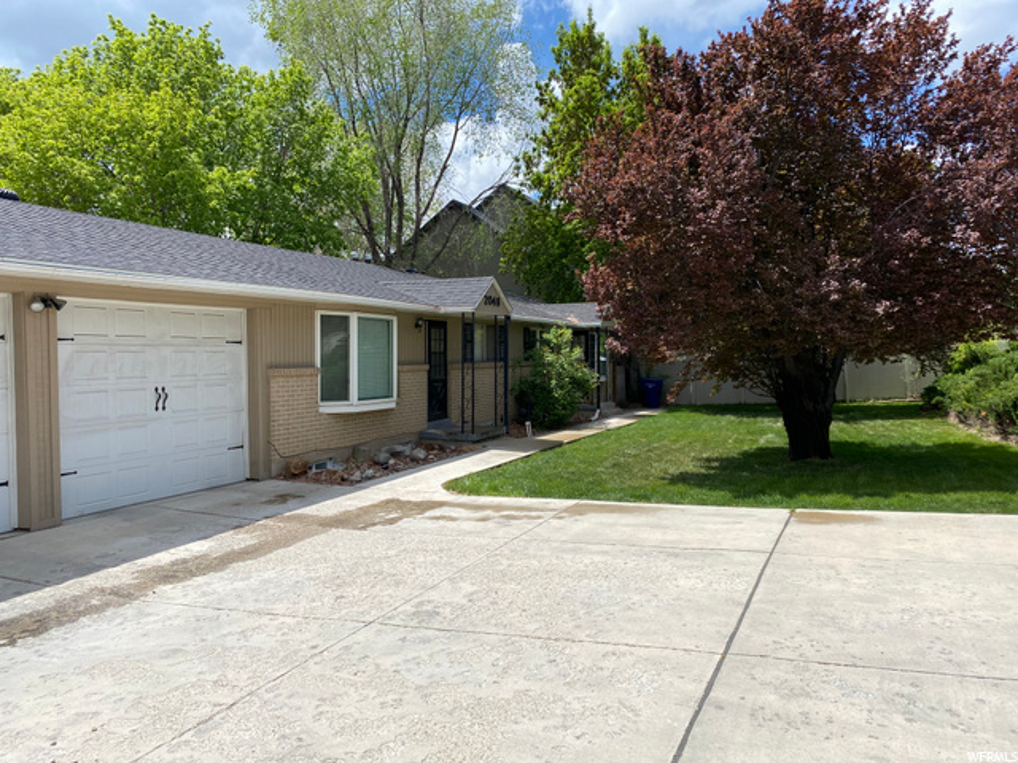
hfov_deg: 67.3
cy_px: 382
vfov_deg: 53.1
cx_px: 509
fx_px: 765
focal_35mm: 26
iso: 32
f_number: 1.8
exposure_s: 1/3401
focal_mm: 4.25
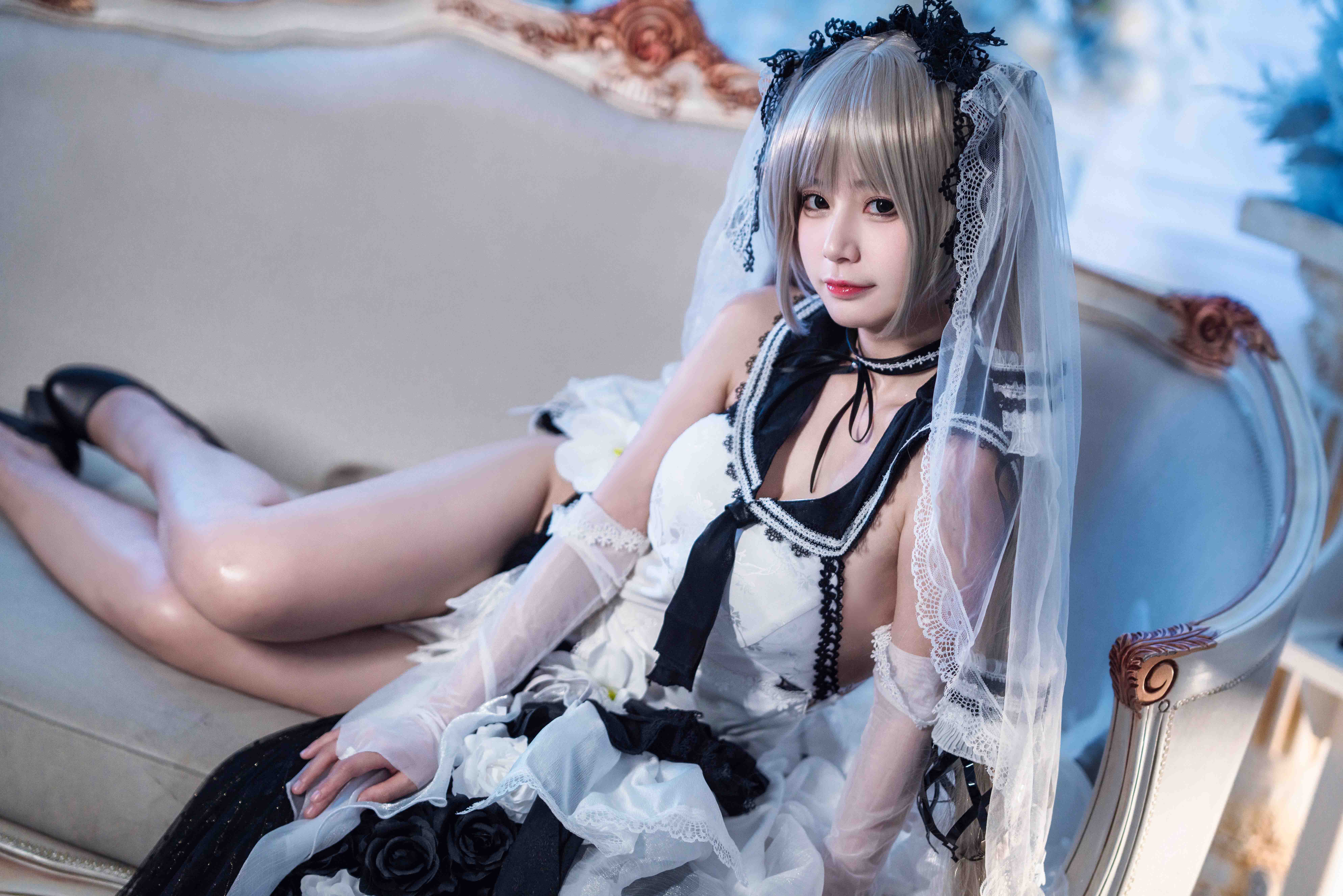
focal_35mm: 85
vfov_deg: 16.1
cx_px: 672
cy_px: 448
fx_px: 3171
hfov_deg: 23.9
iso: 1250
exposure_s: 1/125
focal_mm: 85
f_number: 1.8
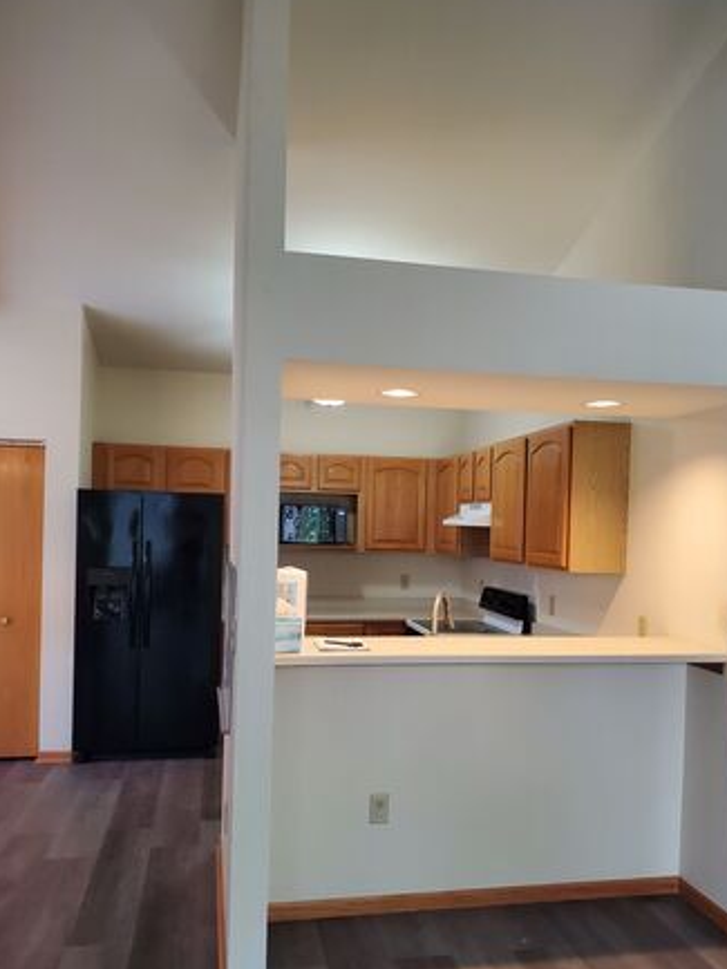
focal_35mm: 30
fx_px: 840
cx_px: 408
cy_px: 530
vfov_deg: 59.8
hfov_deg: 46.7
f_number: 2.4
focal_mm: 4.3
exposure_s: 1/40
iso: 250
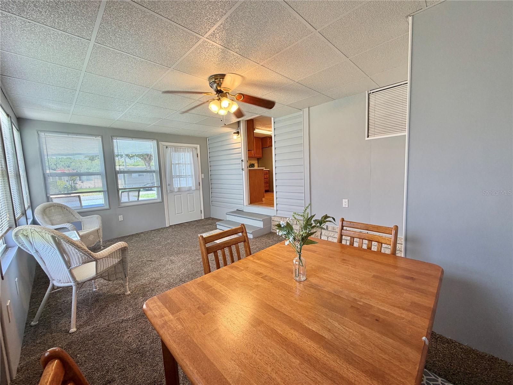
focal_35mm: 14
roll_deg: +2.2
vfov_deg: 85.7
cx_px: 256
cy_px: 192
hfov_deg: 102.1
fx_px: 207
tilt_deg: -5.8
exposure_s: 1/120
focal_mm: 2.22
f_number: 2.2
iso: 125
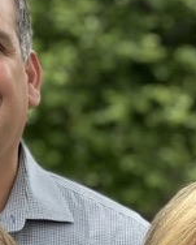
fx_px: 2459
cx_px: 12
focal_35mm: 340
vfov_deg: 5.6
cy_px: 397
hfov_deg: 4.6
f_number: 2.2
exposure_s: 1/182
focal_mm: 7.5
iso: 20
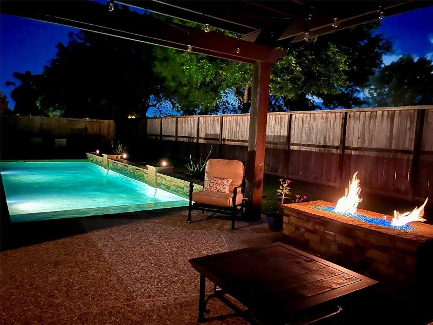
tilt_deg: -5.6
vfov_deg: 53.1
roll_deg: -2.4
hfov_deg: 67.3
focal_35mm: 26
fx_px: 325
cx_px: 216
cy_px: 162
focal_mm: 5.1
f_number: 1.6
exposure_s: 1/5
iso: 1250
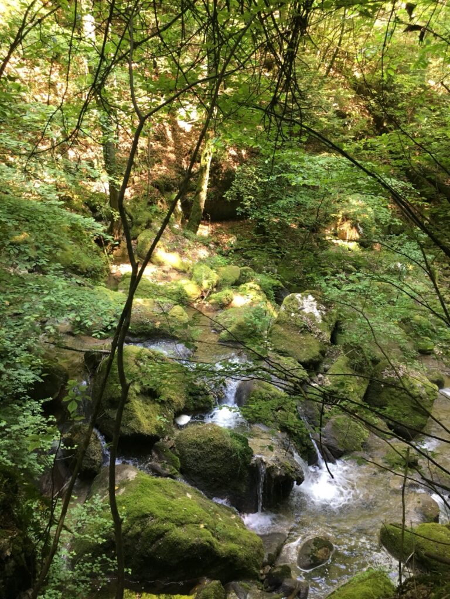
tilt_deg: -25.1
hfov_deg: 48.2
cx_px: 225
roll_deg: -0.9
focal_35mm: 29
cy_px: 300
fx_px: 503
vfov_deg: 61.7
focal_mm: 4.15
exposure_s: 1/33
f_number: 2.2
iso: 64
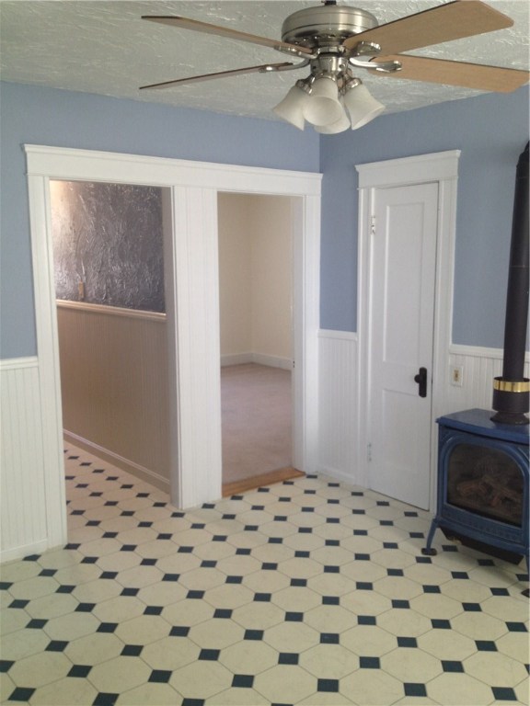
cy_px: 353
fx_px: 715
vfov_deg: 52.6
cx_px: 265
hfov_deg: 40.7
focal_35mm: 35
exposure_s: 1/20
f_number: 2.4
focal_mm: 4.28
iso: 64
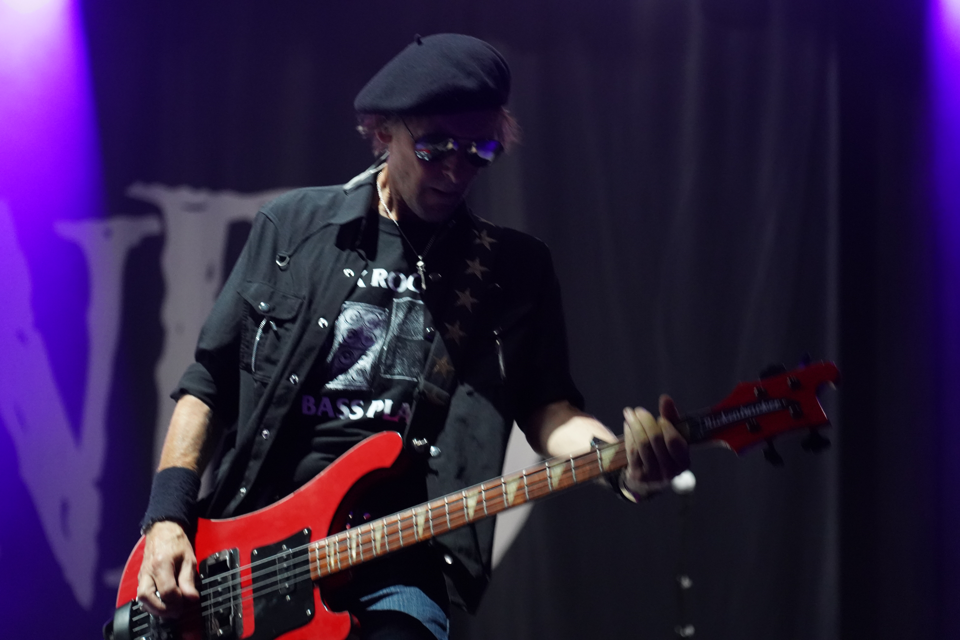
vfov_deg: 13.0
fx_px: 2800
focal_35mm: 105
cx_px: 480
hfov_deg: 19.5
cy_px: 320
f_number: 4
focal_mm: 105
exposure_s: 1/160
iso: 8000
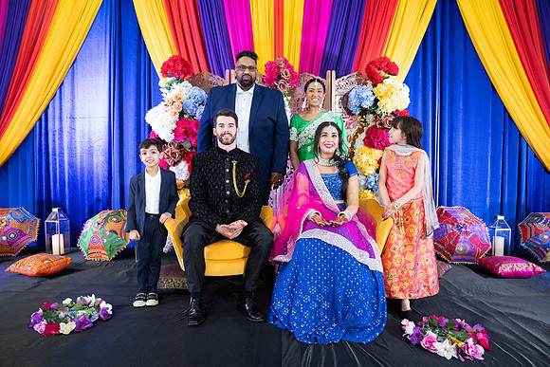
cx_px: 275
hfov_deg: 73.7
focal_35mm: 24
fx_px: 367
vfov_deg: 53.2
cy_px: 184
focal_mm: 24
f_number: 2.8
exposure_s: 1/125
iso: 1250
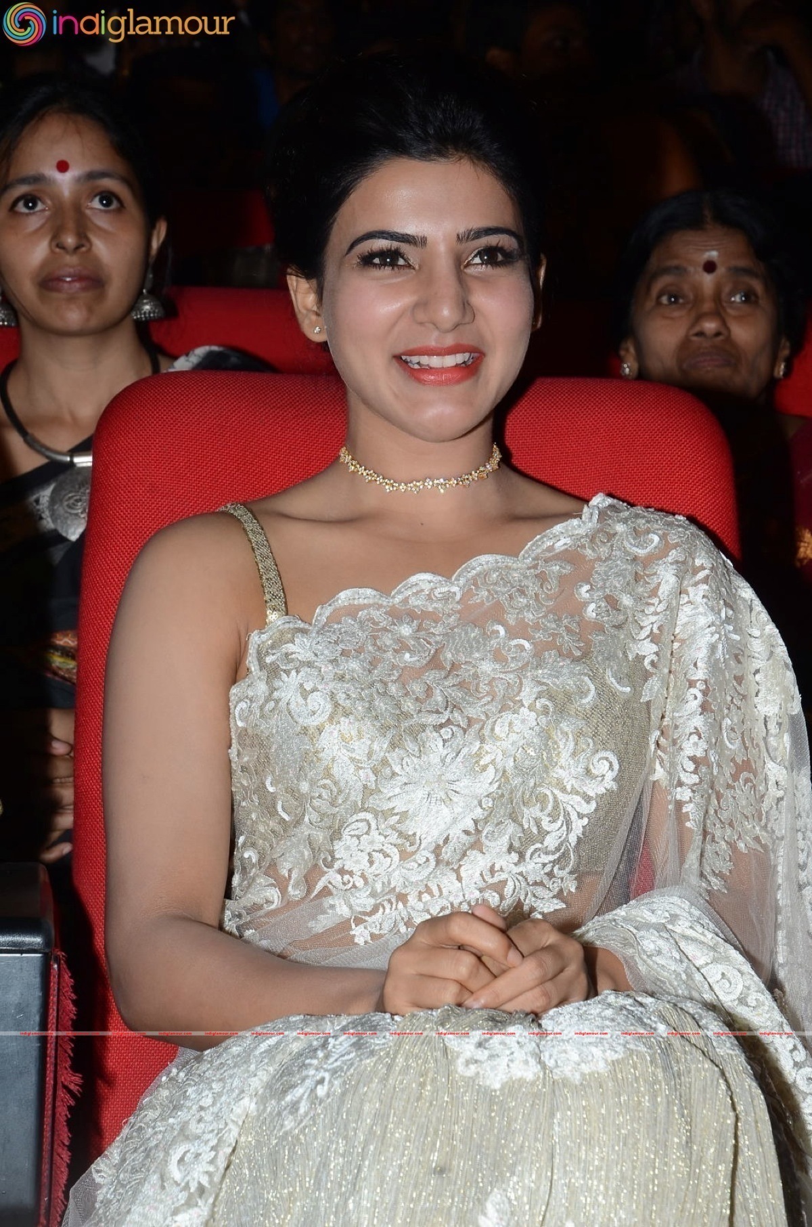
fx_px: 3570
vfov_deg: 19.5
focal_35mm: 105
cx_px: 406
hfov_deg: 13.0
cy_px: 614
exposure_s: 1/125
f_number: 9
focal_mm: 70
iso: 320
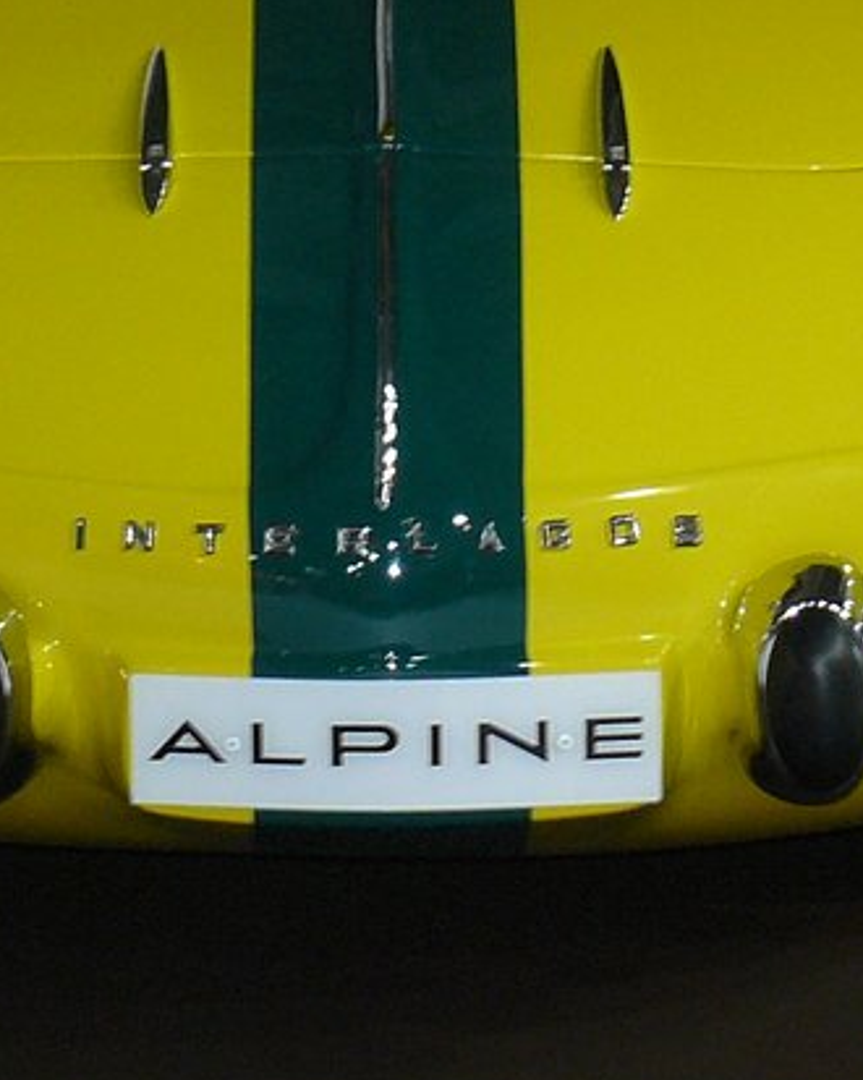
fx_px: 7892
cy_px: 194
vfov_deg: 7.8
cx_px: 432
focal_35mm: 247
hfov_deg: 6.3
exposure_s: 1/40
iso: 160
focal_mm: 11.4
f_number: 3.2
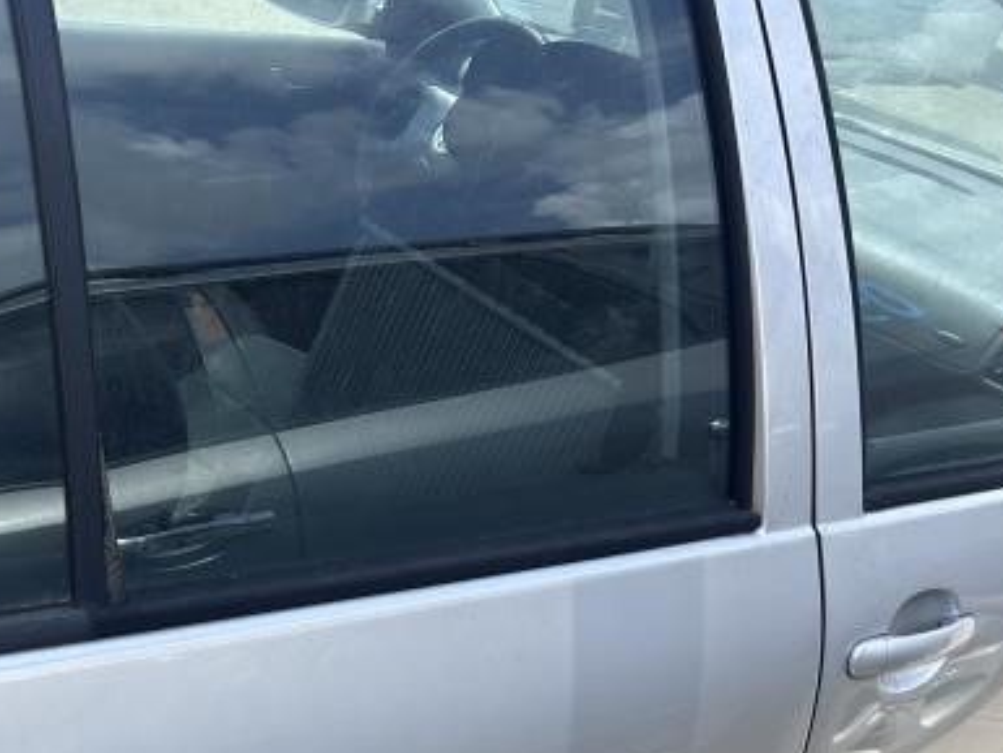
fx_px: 1565
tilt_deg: -29.5
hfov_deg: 34.8
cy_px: 631
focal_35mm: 54
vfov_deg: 26.4
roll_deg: -9.9
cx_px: 250
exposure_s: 1/2208
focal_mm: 5.7
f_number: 1.5
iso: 50
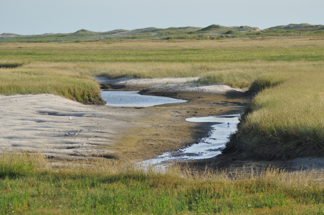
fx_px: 2090
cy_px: 108
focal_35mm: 232
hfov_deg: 8.9
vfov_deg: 5.9
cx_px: 162
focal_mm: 155
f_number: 5.6
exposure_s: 1/2000
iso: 400
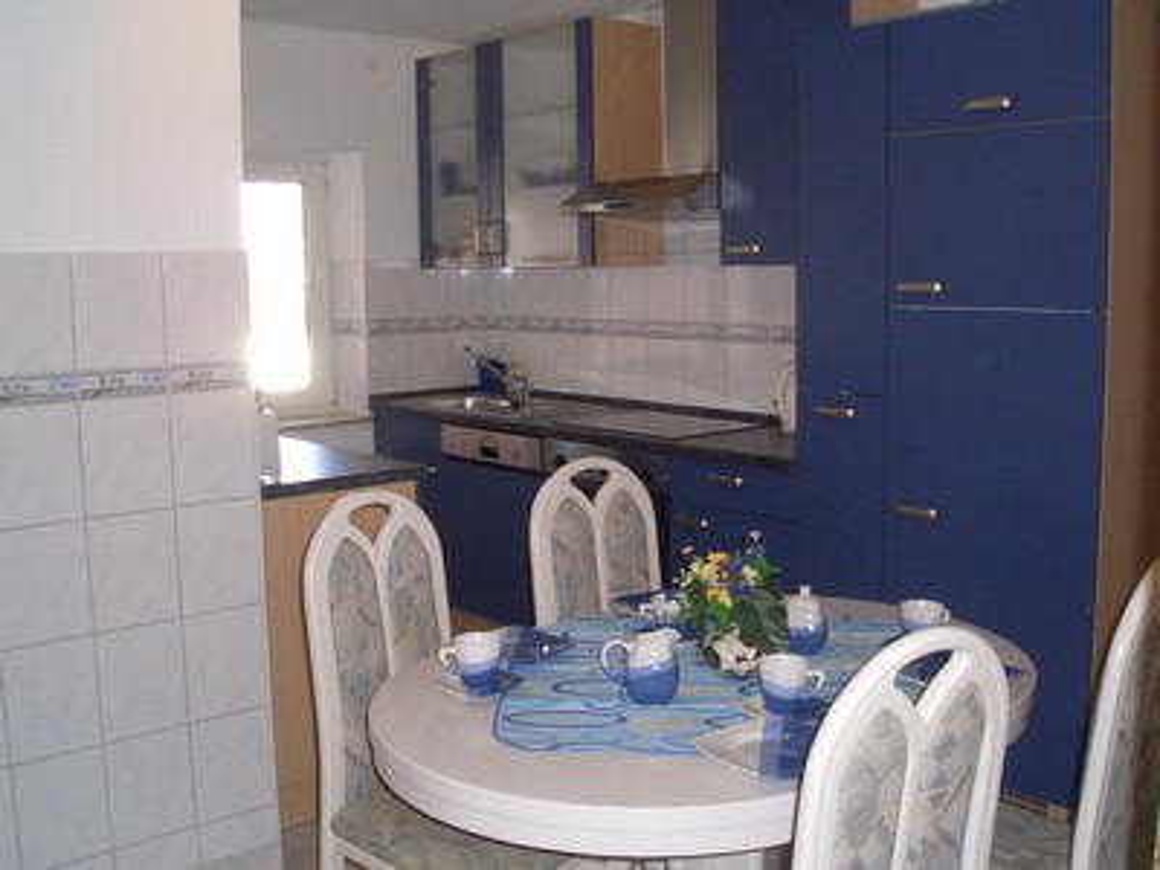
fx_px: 1206
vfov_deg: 39.7
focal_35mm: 36
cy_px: 435
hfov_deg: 51.4
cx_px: 580
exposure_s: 1/40
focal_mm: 4.8
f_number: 4
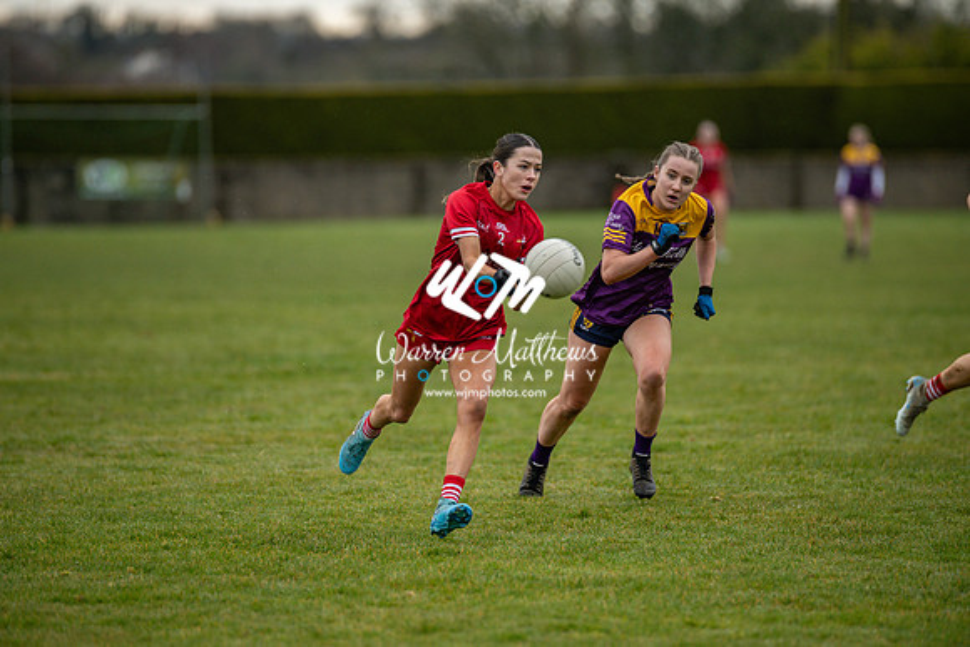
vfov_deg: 4.6
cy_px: 324
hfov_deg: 6.9
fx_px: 8085
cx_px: 485
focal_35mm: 300
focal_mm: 300
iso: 800
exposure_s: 1/640
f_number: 2.8
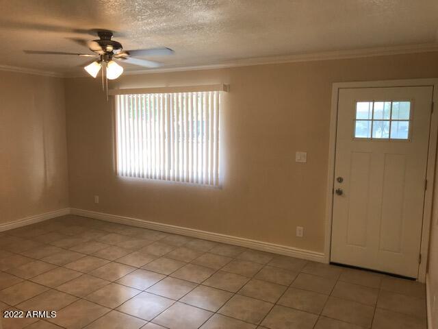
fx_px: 354
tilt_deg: -6.5
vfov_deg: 49.7
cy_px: 164
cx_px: 219
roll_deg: -1.2
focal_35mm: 28
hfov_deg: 63.4
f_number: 1.8
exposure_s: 1/90
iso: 40
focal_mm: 3.99
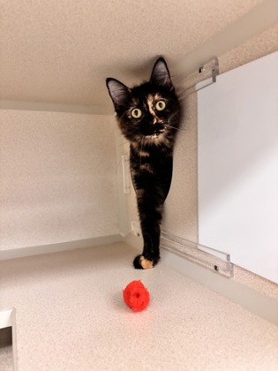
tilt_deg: -1.2
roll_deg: +2.6
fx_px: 278
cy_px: 186
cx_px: 139
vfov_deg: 67.3
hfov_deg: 53.1
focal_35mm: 26
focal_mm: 5.96
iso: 400
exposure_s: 1/60
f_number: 1.6
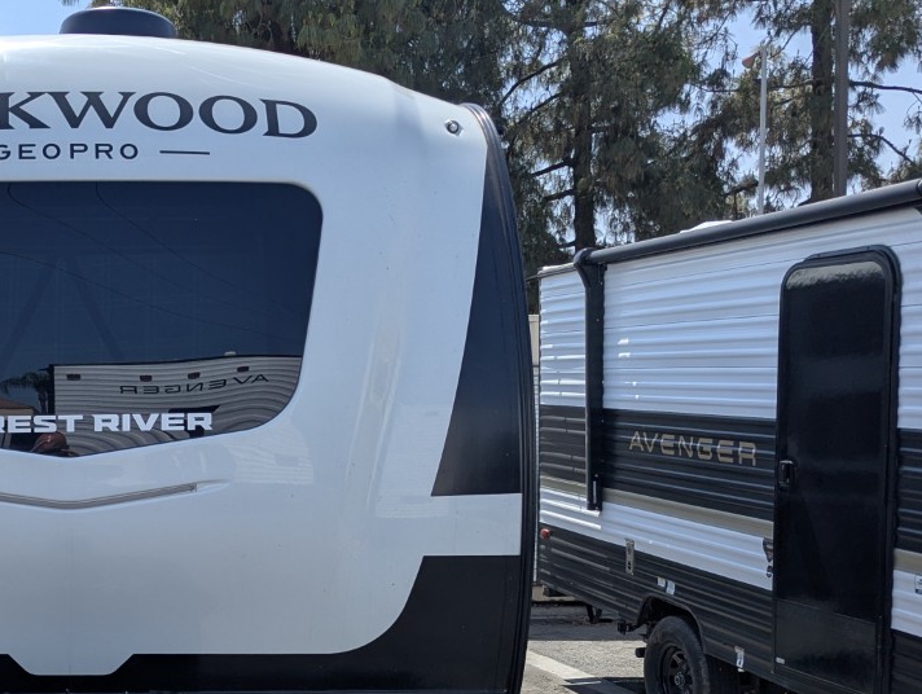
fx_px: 1254
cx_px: 67
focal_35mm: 47
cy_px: 505
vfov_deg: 30.5
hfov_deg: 37.4
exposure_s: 1/2058
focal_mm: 6.81
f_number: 1.85
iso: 49
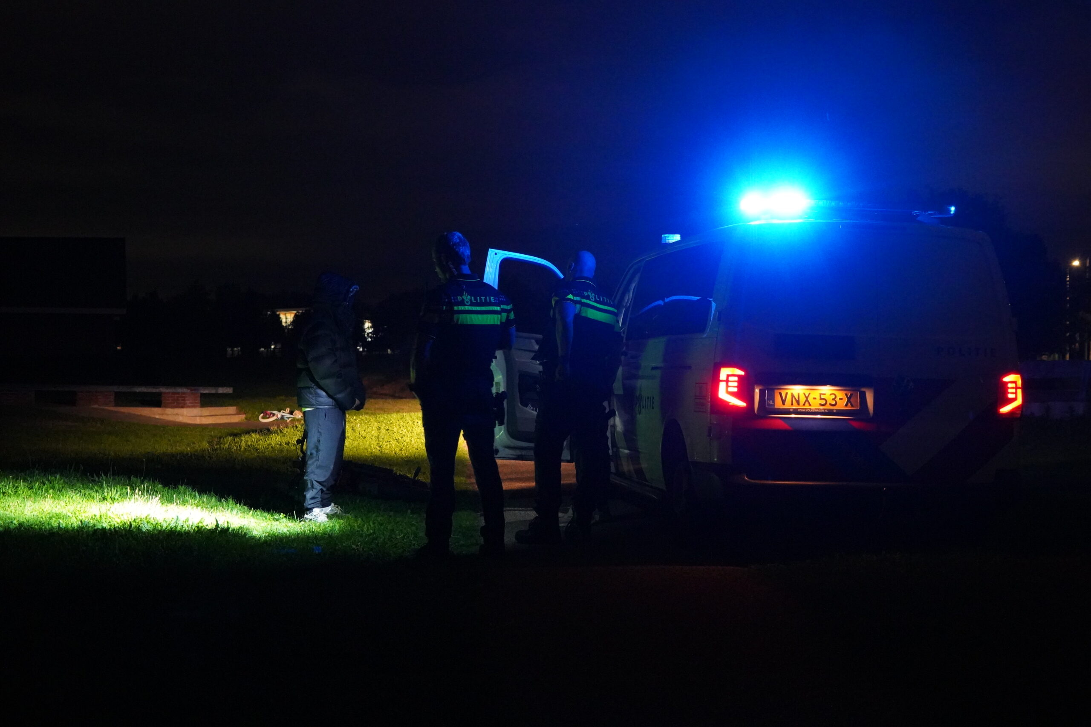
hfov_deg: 36.2
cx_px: 546
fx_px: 1667
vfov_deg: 24.6
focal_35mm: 55
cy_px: 364
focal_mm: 55
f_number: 5
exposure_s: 1/30
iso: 16000
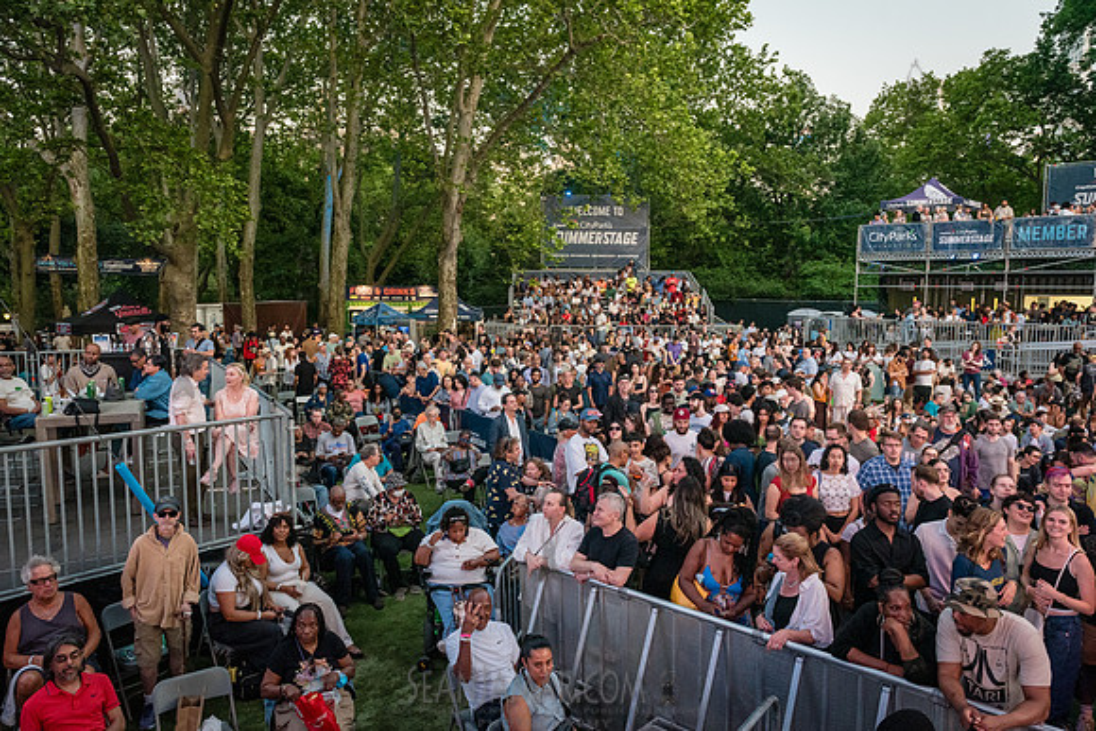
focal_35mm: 26
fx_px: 777
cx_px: 548
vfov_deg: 50.4
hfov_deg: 70.4
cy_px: 366
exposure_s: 1/250
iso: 4000
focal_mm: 24
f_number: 4.5
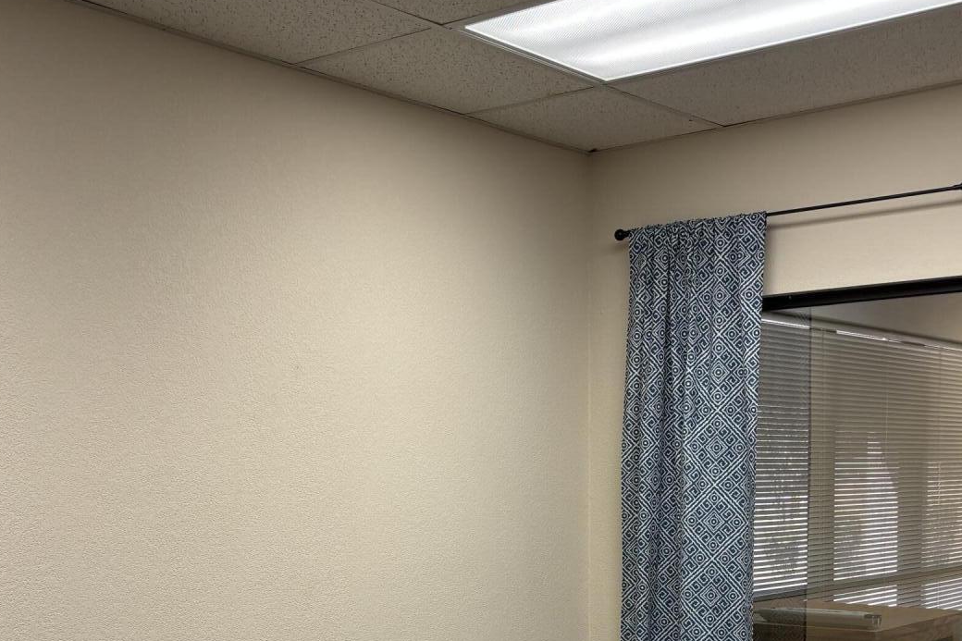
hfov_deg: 38.2
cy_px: 562
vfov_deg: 25.3
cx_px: 482
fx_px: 1389
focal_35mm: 52
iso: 80
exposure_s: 1/60
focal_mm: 5.96
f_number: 1.6
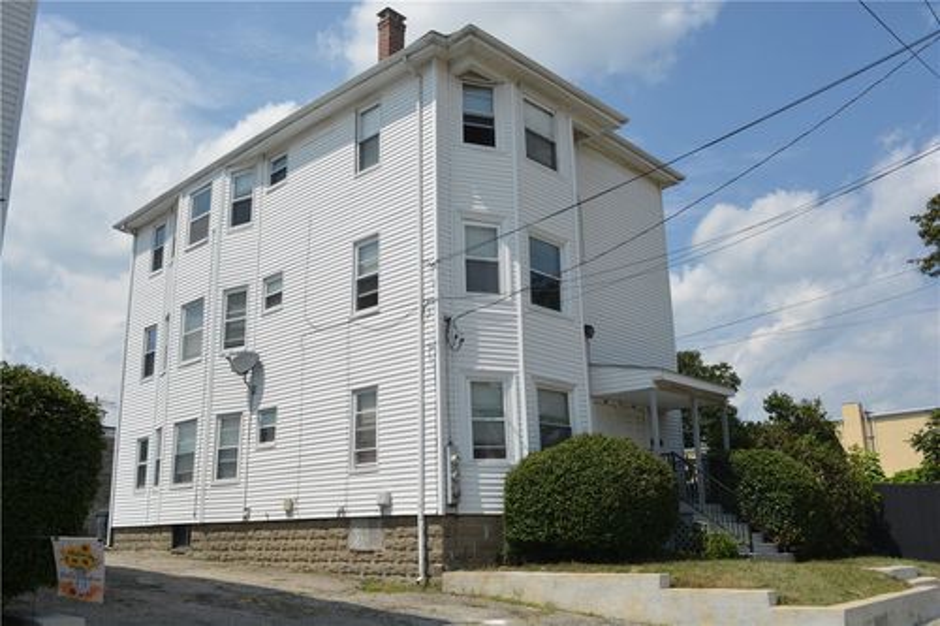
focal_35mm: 30
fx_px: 783
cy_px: 313
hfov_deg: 61.9
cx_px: 470
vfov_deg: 43.6
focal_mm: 20
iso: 100
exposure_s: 1/320
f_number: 8
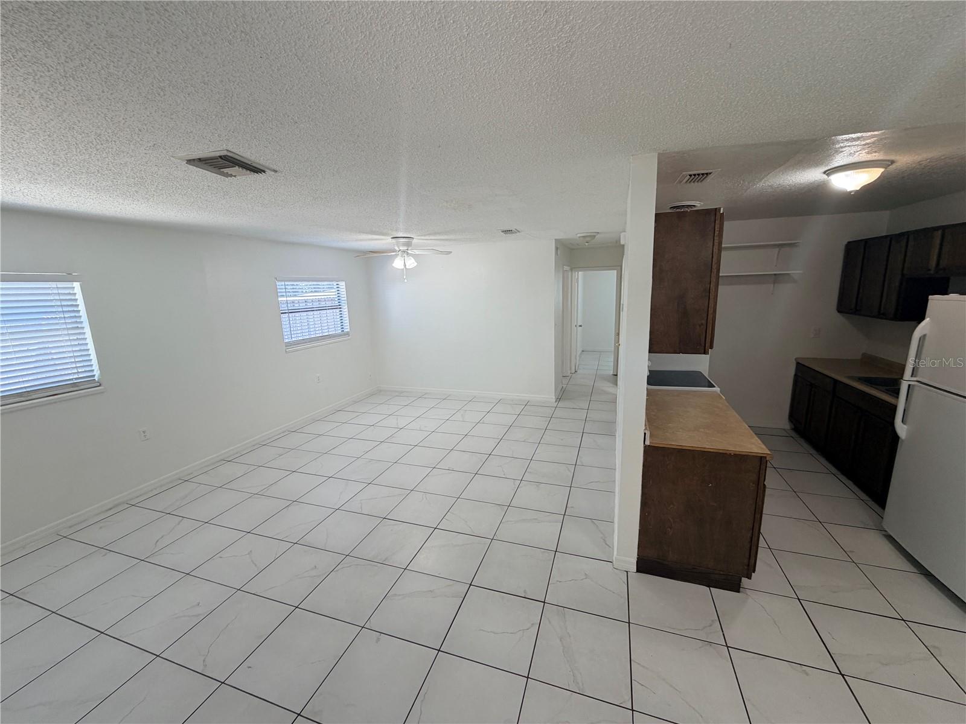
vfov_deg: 85.7
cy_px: 362
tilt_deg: -10.7
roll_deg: +1.8
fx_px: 391
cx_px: 483
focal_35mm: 14
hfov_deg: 102.1
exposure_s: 1/120
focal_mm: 2.22
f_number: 2.2
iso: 125
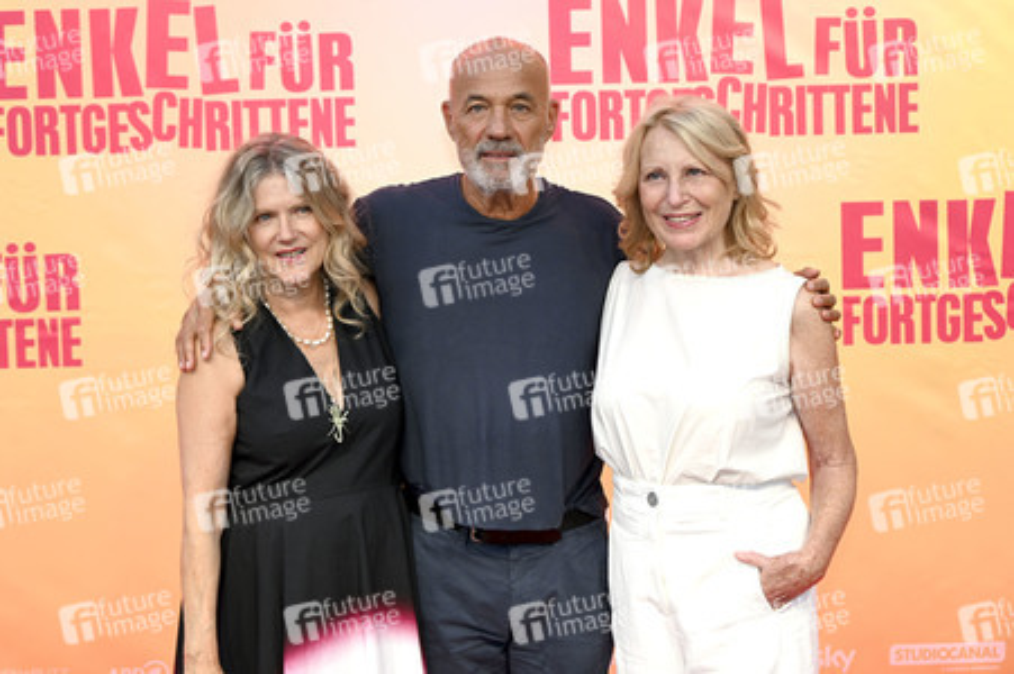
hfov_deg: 31.9
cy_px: 337
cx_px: 507
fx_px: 1773
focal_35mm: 63
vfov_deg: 21.5
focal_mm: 63
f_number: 6
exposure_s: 1/200
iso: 800
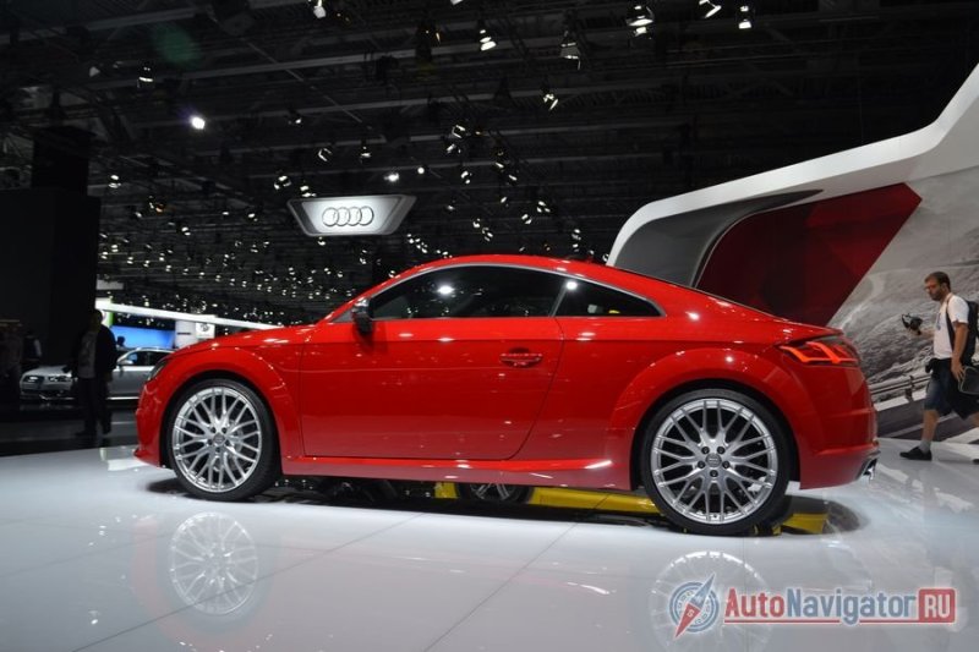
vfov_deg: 43.6
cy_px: 326
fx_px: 816
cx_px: 490
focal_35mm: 30
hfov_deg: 61.9
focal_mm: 20
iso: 250
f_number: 5.6
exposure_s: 1/125
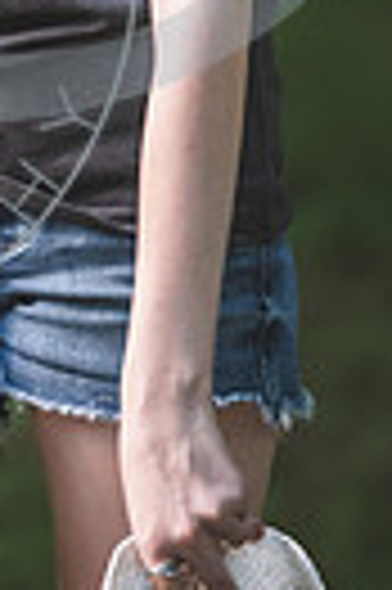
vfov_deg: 3.8
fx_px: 8744
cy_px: -387
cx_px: -77
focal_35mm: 534
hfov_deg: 2.6
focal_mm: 155
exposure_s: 1/320
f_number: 2.8
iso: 1600
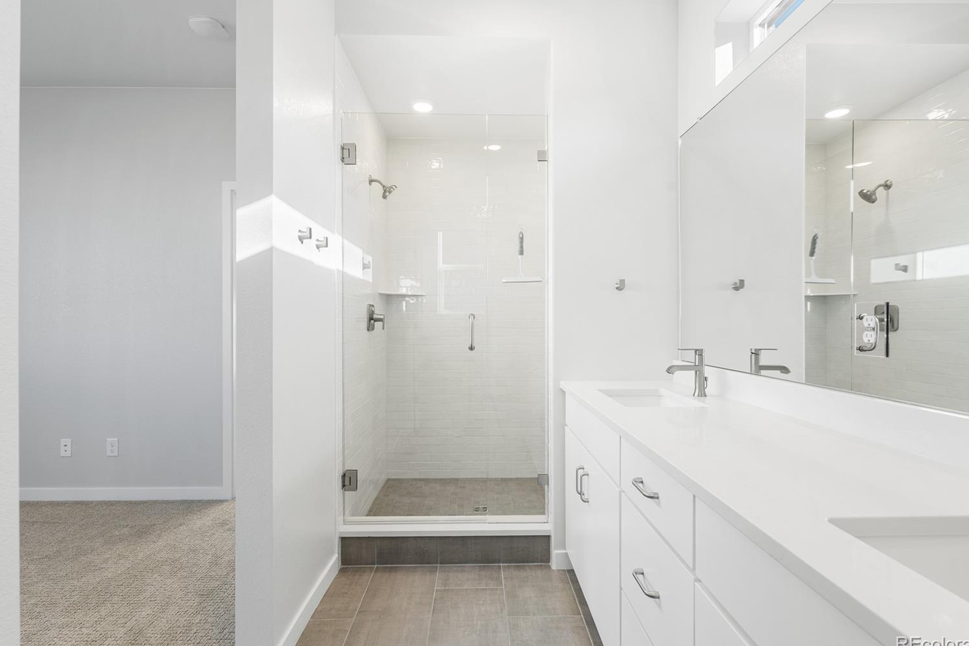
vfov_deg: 68.8
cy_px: 314
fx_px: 472
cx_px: 485
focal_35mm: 18
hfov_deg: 91.5
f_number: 8
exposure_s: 1/8
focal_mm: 16.5
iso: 160
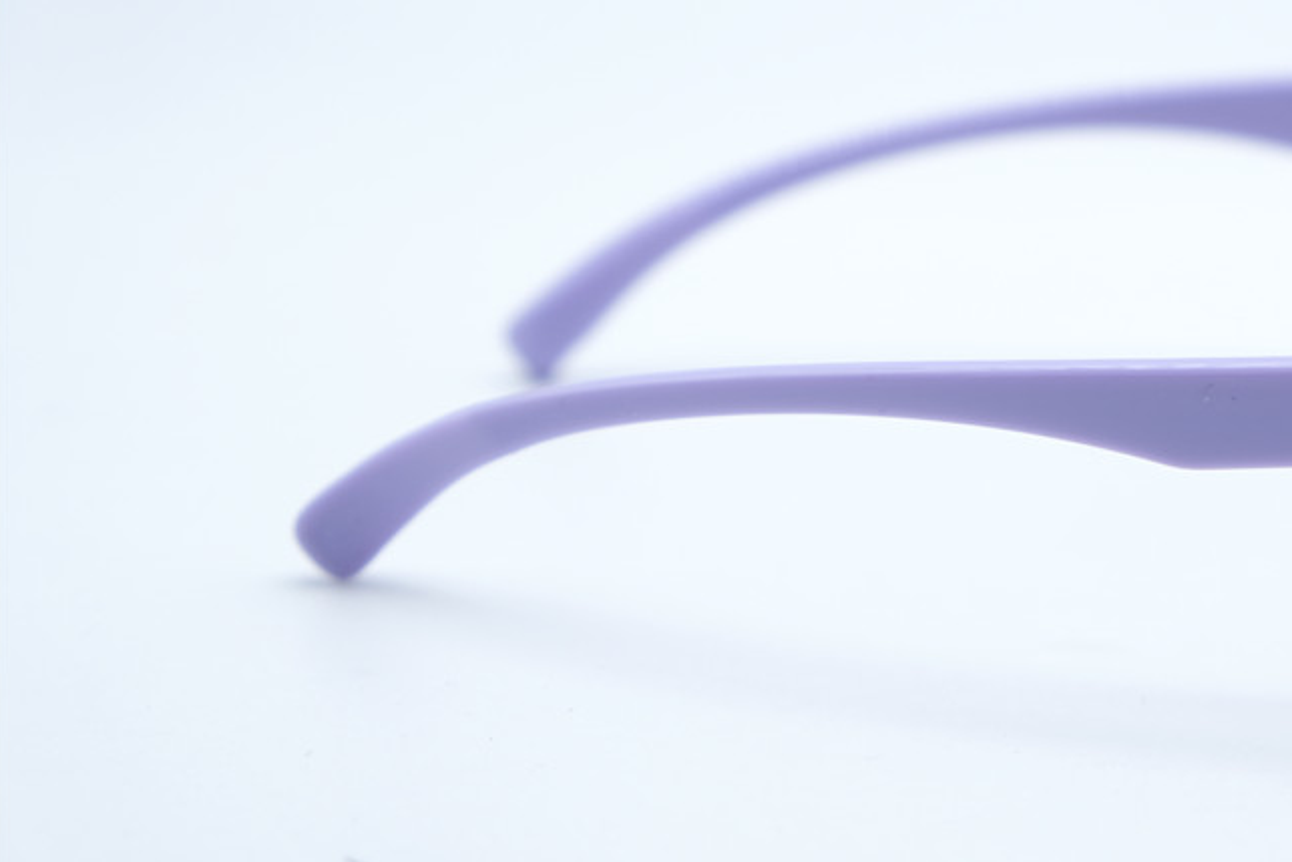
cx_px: 999
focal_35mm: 129
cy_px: 442
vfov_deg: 10.6
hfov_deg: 15.8
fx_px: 4630
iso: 160
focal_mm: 55
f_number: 5
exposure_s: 1/220
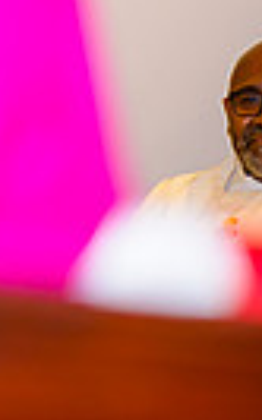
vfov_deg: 4.5
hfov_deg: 2.8
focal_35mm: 468
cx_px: -429
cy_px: -178
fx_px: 5352
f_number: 1.4
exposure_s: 1/125
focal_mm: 105
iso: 220
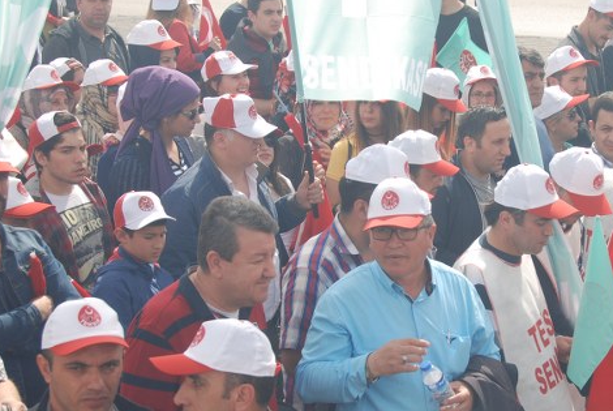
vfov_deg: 14.2
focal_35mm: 97
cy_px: 240
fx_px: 1654
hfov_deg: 20.9
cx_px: 432
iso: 100
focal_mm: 38
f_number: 7.1
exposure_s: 1/200
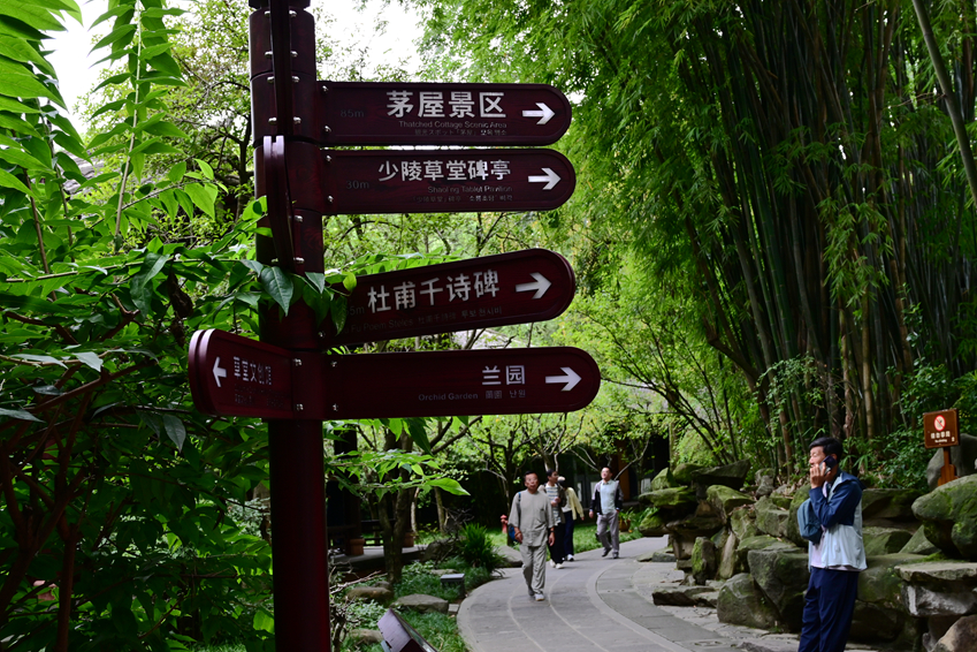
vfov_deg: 32.1
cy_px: 361
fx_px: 1132
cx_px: 446
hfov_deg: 46.6
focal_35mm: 42
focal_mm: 29.5
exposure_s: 1/40
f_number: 8
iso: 200
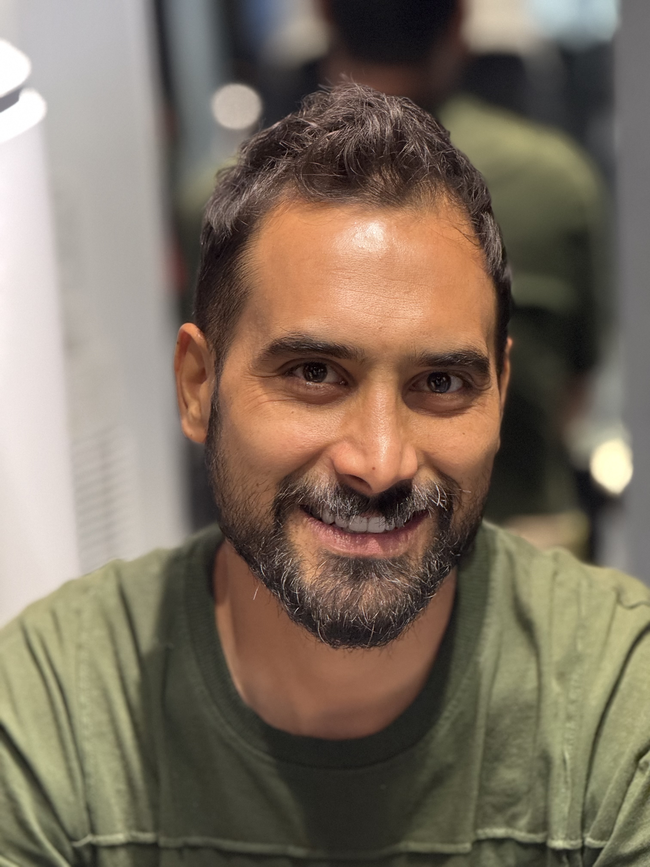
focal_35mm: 120
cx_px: 325
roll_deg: +3.4
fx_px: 3004
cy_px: 434
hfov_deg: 12.3
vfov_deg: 16.4
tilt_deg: -12.9
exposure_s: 1/50
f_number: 2.8
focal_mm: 15.66
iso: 500
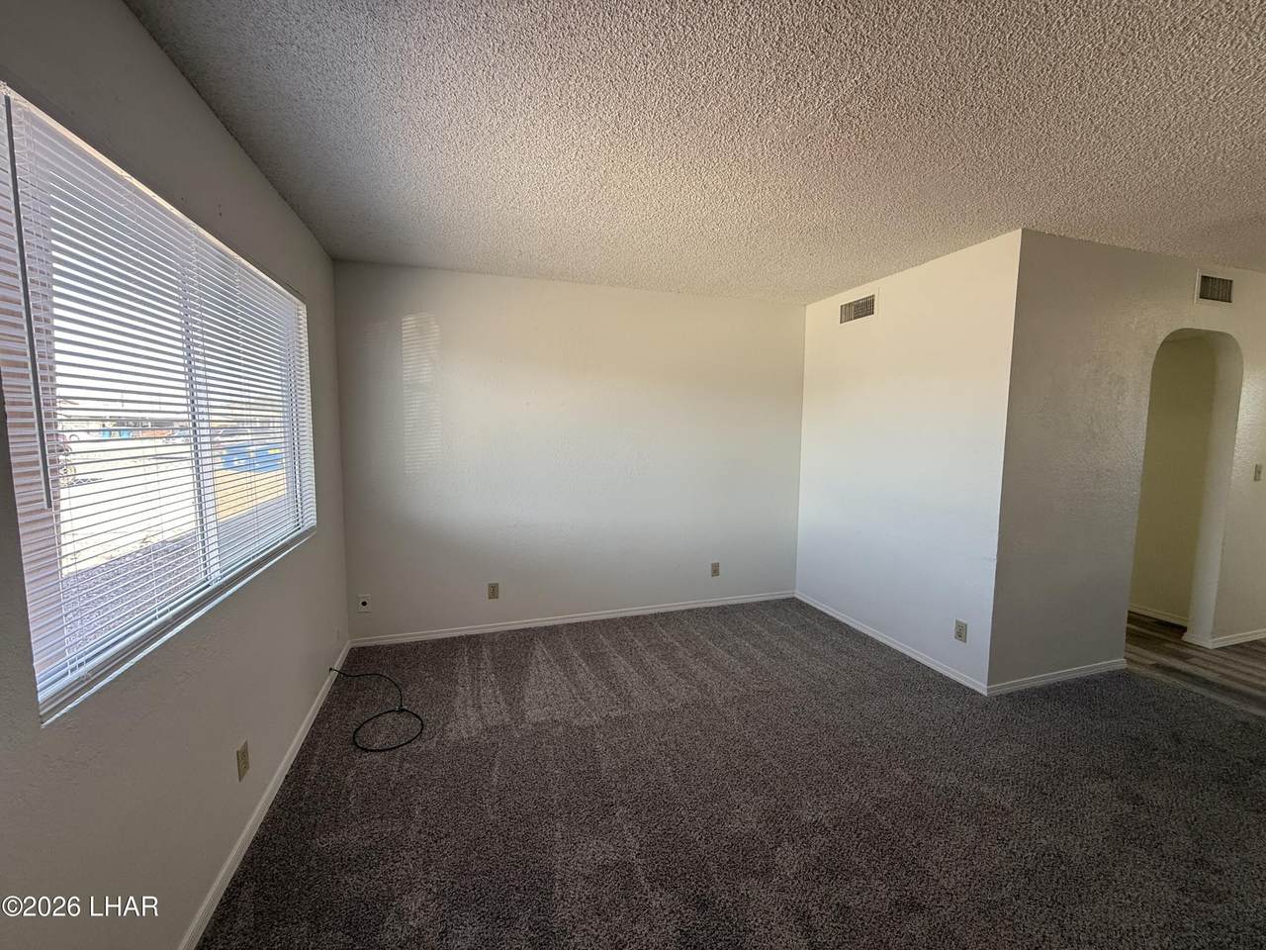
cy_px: 475
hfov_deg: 102.1
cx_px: 633
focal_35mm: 14
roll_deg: -0.3
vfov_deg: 85.7
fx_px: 512
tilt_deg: -5.4
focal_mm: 2.22
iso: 125
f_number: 2.2
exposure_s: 1/99
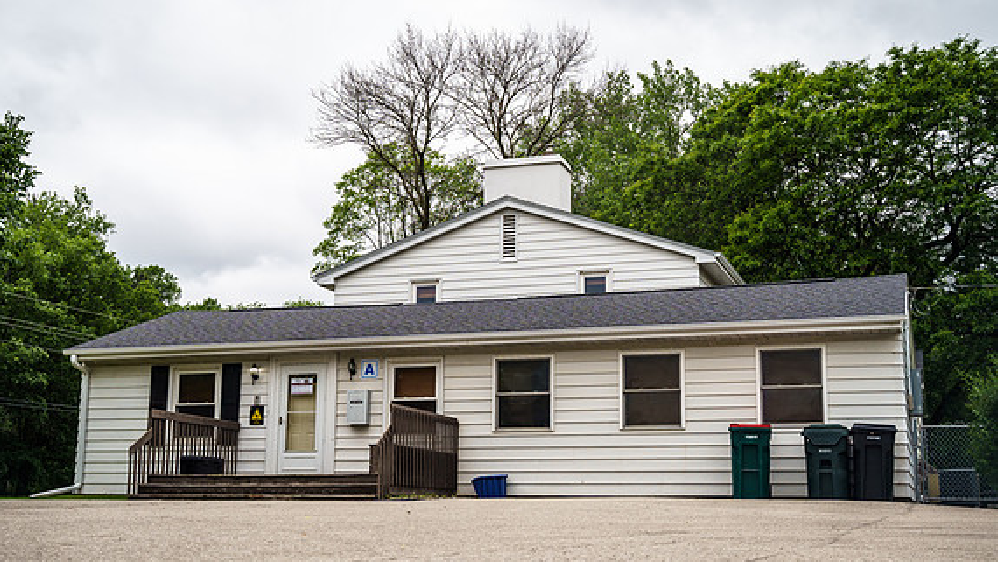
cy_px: 290
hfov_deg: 42.9
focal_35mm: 48
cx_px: 502
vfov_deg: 24.9
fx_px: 1271
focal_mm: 38
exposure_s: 1/1250
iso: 250
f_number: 4
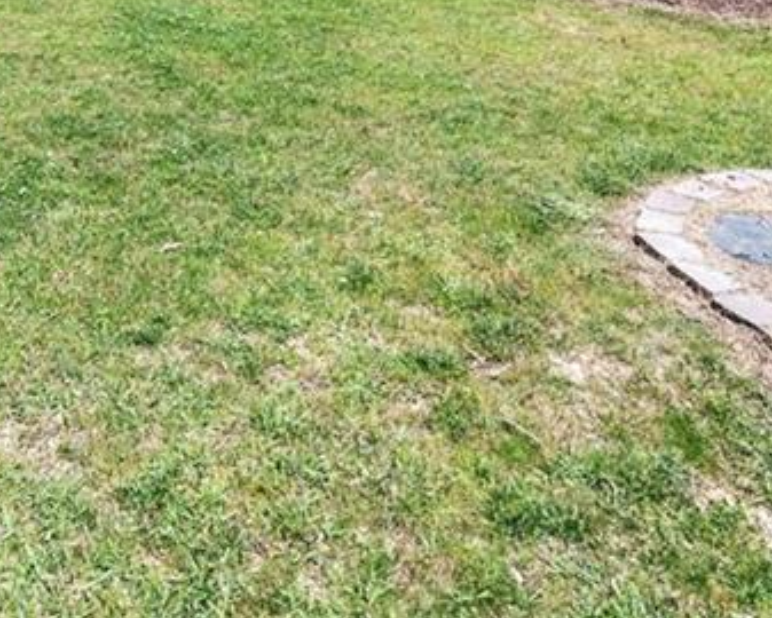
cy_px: -159
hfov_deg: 46.4
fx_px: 846
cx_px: 151
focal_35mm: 37
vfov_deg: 31.9
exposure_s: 1/1250
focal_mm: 13
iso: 640
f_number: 7.1
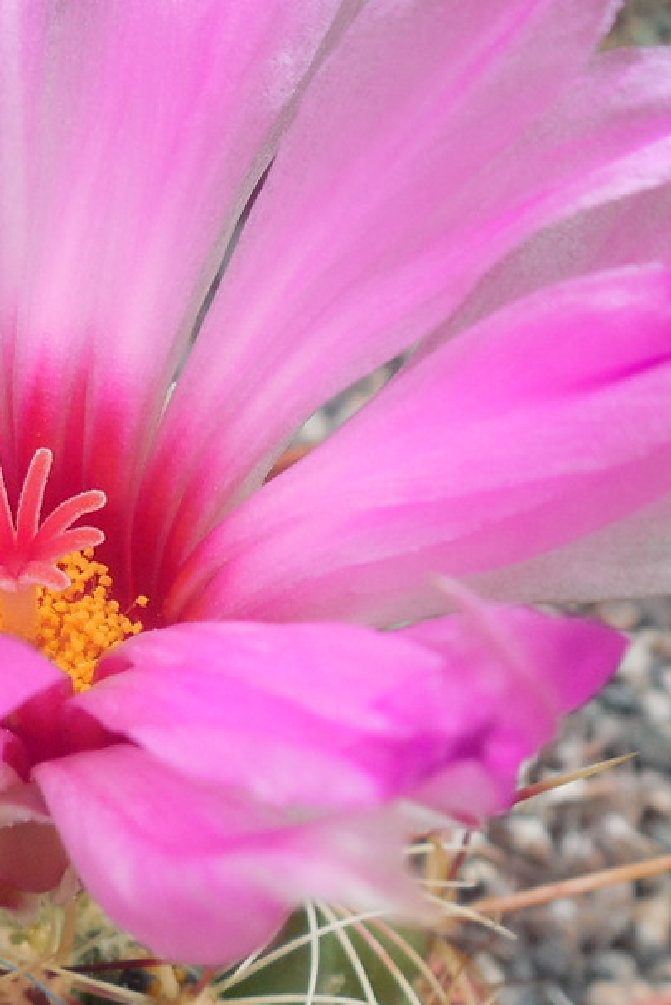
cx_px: 40
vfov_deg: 23.9
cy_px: 599
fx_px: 2375
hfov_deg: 15.8
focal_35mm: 85
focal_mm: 5.6
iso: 125
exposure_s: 1/200
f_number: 3.6
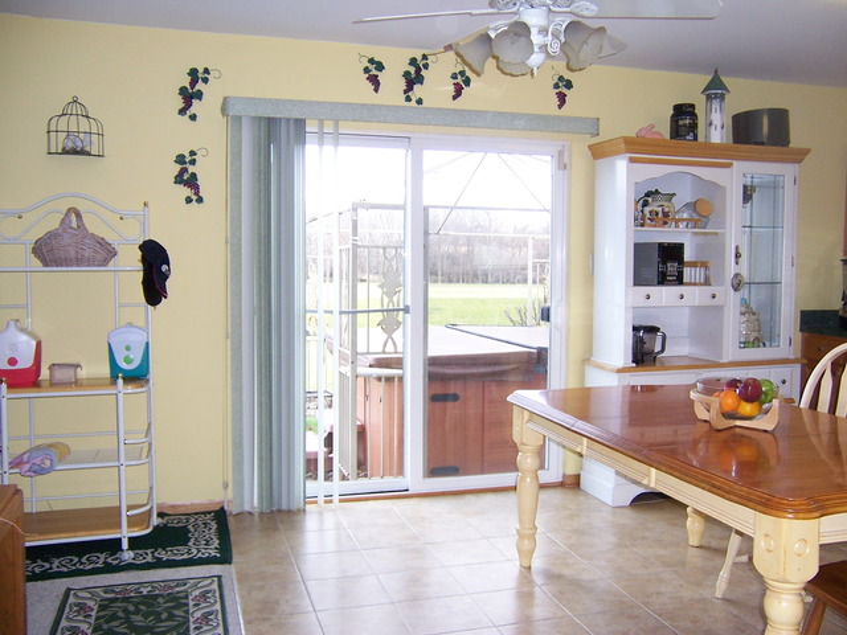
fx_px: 807
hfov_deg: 55.4
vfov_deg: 42.9
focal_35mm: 33
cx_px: 424
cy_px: 318
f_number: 2.8
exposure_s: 1/60
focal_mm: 5.5
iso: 140
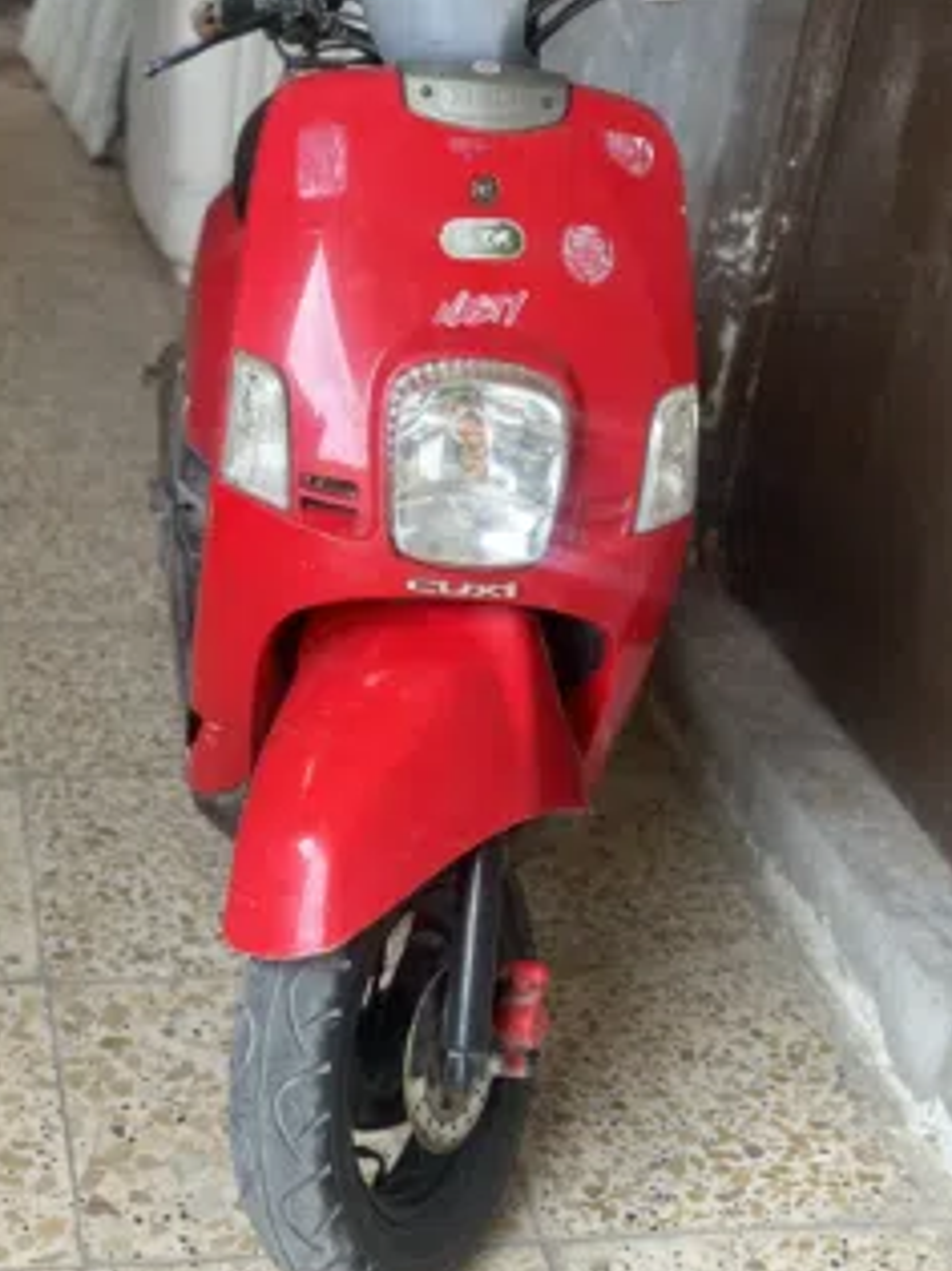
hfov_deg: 23.9
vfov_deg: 31.7
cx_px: 355
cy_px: 573
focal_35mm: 61
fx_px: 2238
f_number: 1.78
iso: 80
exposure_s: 1/121
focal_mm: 6.86
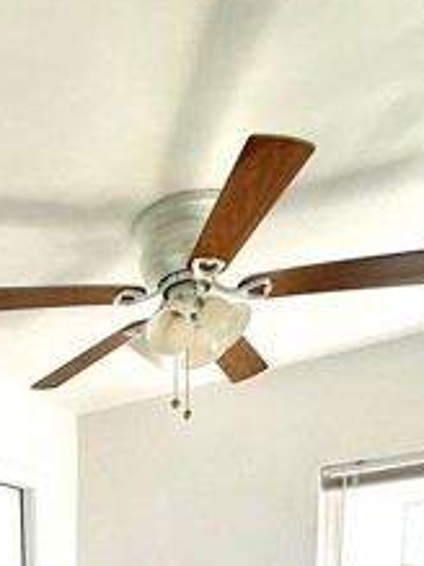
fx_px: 670
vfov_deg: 33.9
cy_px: 726
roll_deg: +2.3
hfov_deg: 32.0
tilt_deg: -7.7
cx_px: -13
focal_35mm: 41
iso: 50
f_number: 2.2
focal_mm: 2.22
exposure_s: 1/225
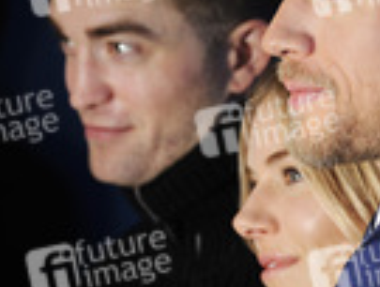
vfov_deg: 2.3
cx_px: 24
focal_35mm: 640
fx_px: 7044
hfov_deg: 3.1
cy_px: 194
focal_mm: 200
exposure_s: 1/320
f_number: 7.1
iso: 200
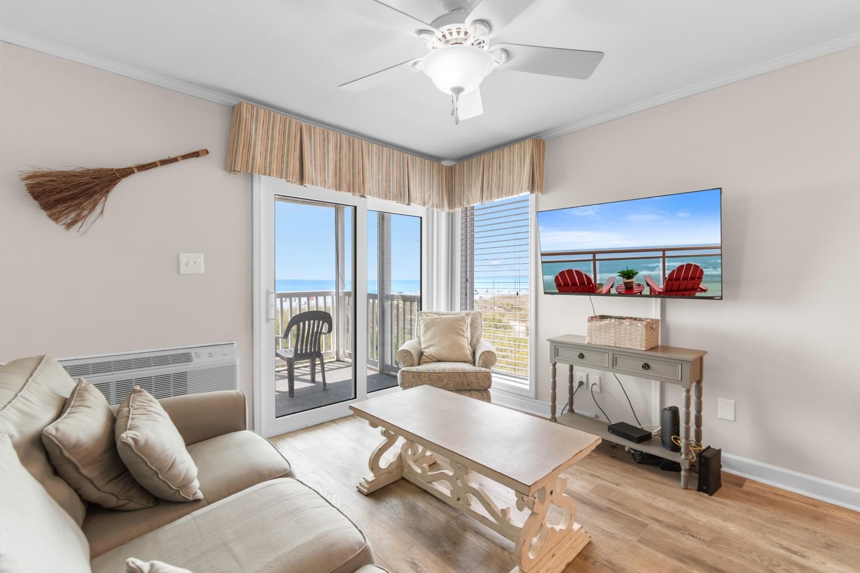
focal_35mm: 15
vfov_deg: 77.3
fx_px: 358
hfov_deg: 100.4
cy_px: 286
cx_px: 430
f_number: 4.5
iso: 100
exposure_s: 1/10
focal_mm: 10
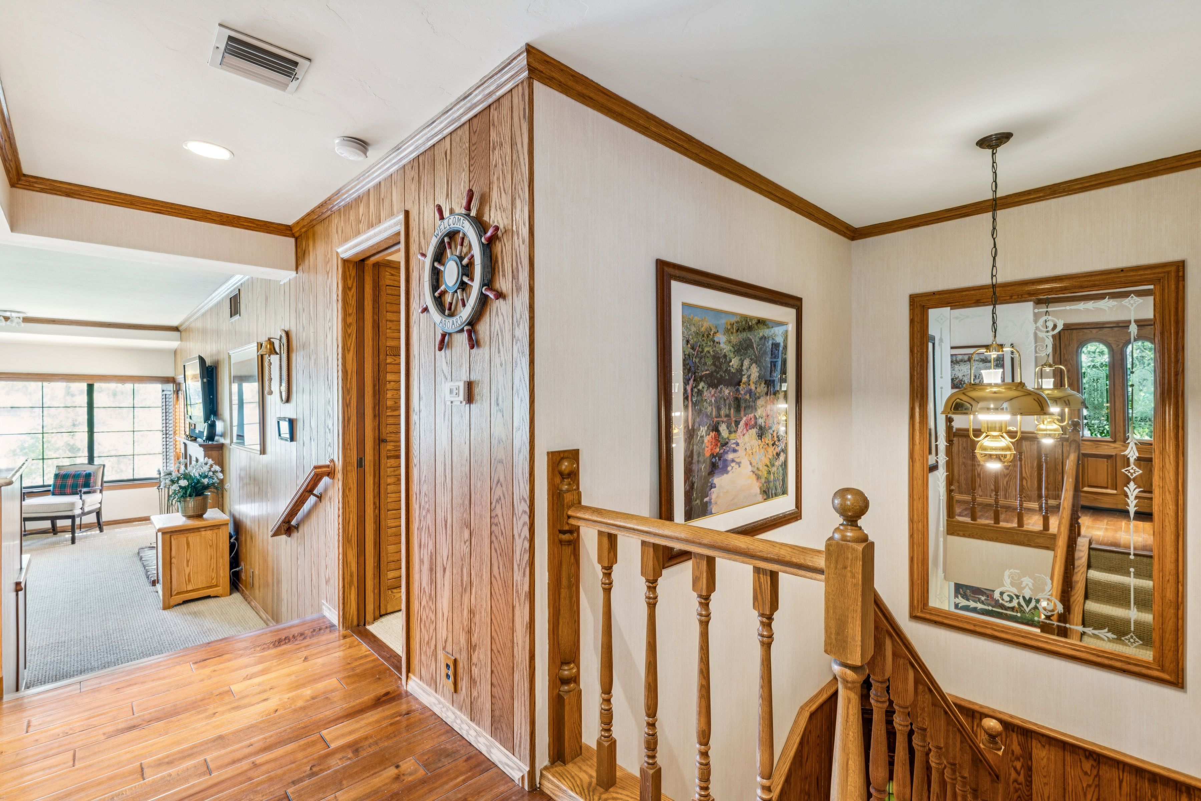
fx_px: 540
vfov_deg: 73.1
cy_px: 400
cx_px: 600
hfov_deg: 96.0
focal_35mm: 16
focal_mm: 16.2
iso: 100
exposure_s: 3.2
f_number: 13
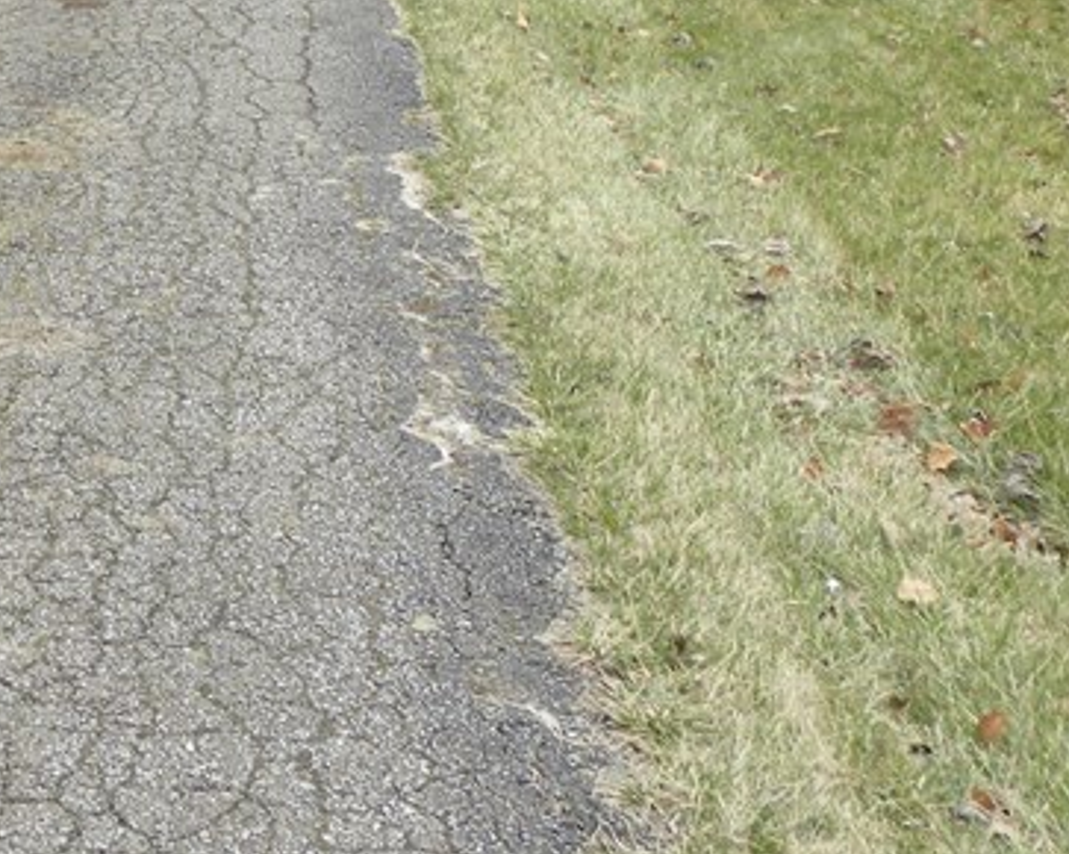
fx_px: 3225
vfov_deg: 14.7
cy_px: -112
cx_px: -236
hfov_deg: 17.8
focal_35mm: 102
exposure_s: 1/75.6
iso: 64
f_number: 3.2
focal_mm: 6.6
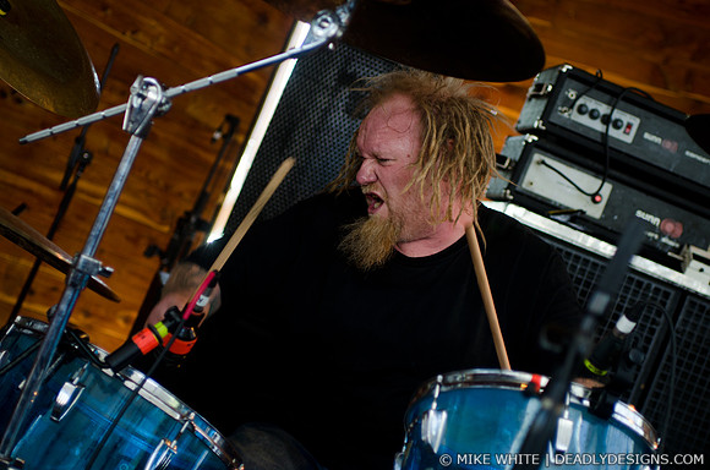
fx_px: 1830
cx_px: 355
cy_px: 235
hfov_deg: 22.0
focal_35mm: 93
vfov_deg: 14.6
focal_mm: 62
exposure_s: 1/200
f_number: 2.8
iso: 200
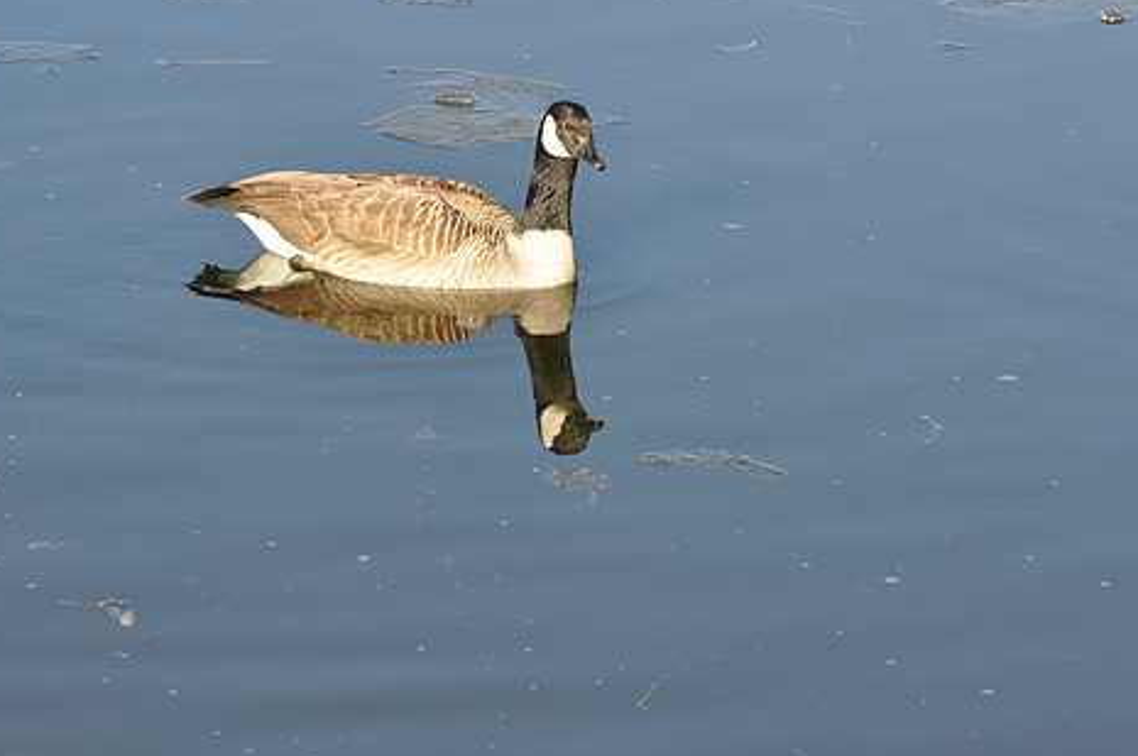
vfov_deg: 5.4
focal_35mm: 253
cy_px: 339
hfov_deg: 8.2
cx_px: 597
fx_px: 7977
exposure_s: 1/100
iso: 200
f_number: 11
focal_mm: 135
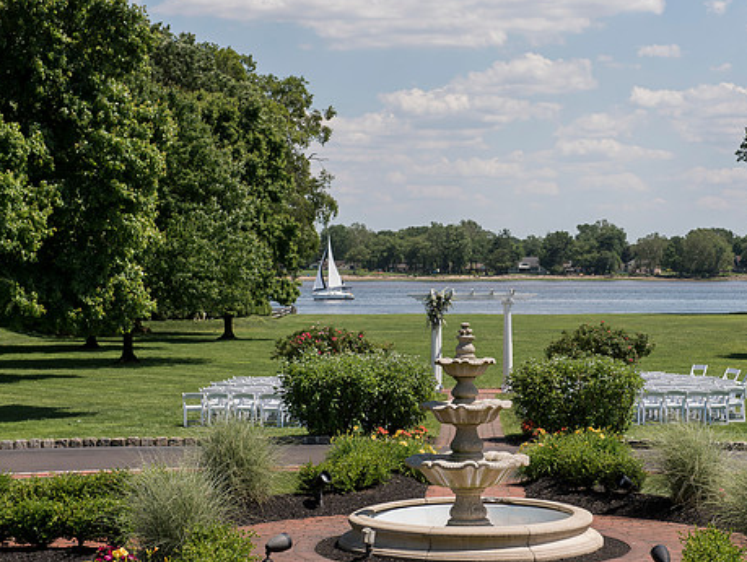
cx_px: 462
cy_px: 294
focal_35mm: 85
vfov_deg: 17.4
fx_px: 1836
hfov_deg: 23.0
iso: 500
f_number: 6.3
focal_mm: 70
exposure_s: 1/2000
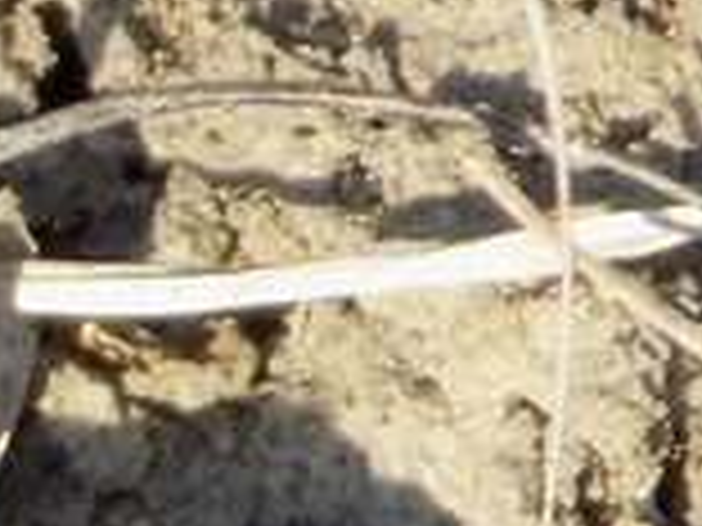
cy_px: 1187
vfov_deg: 0.9
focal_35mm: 1731
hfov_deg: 1.1
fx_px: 35104
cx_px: -938
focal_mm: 56.4
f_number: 5.9
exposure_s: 1/100
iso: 80
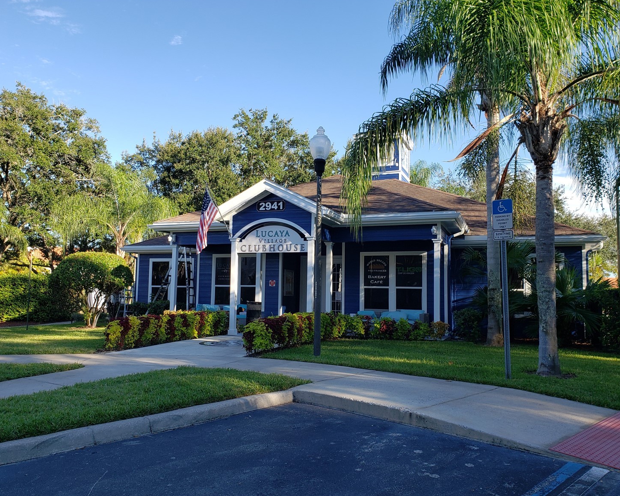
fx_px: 514
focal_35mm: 28
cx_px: 308
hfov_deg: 62.2
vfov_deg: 51.5
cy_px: 251
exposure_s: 1/505
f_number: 2.4
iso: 50
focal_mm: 4.3
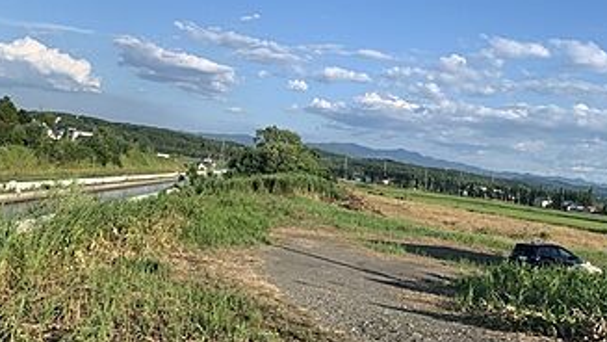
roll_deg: -6.6
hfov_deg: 51.5
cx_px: 278
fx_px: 628
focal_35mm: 39
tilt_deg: +1.9
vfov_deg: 30.4
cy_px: 153
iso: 25
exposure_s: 1/1812
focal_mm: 4.25
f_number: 1.8
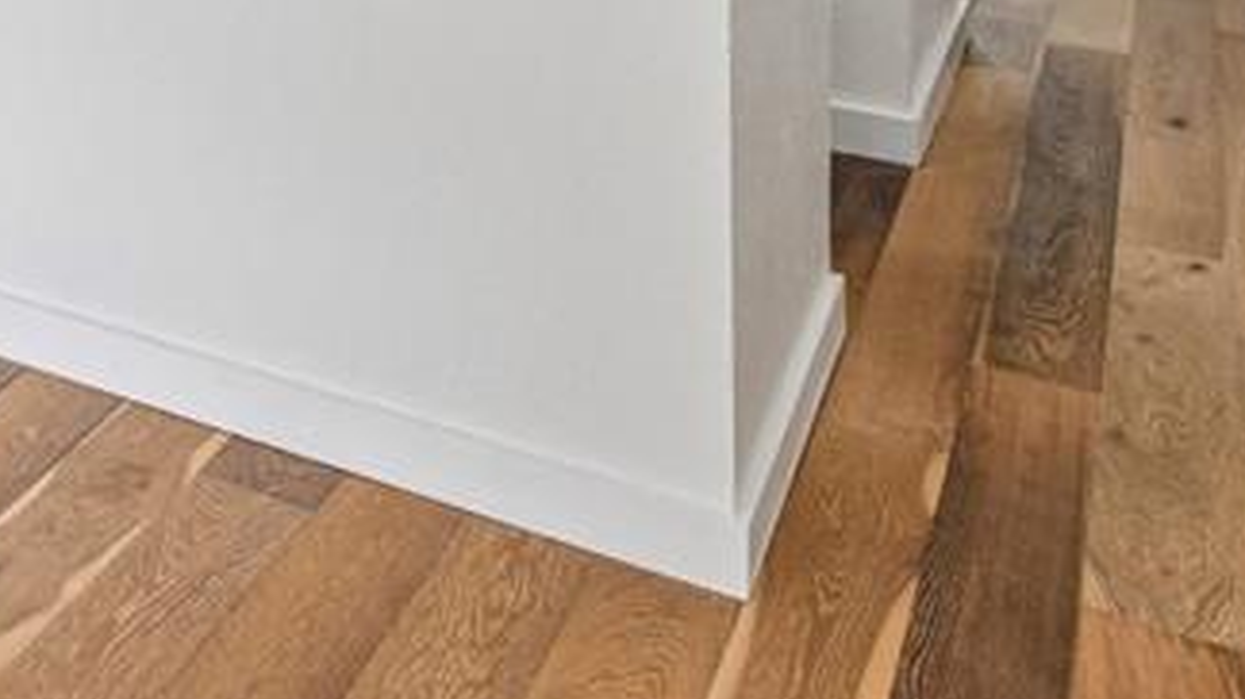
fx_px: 1749
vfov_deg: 18.4
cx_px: -111
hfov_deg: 34.1
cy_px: -511
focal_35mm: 53
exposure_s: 1/80
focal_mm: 16
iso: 400
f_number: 8
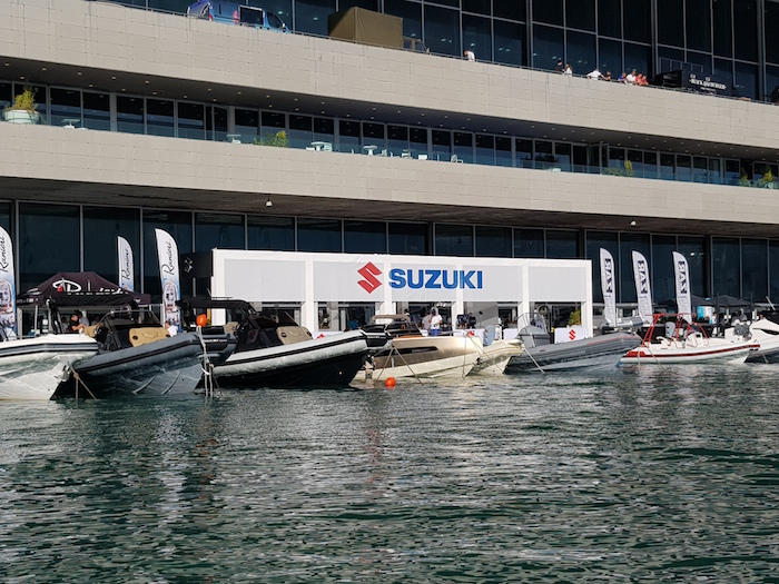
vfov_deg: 53.1
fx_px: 585
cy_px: 292
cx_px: 390
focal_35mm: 26
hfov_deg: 67.3
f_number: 1.7
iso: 40
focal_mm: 4.2
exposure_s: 1/4640
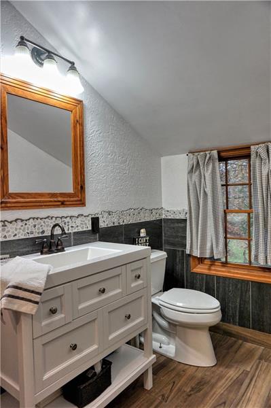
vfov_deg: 73.8
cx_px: 136
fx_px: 271
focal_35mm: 24
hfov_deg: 53.1
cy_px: 204
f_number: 4
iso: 250
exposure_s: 1/60
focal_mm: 16
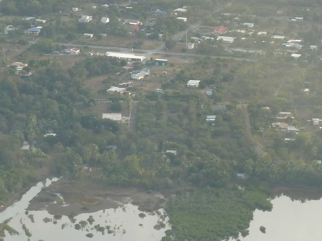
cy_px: 131
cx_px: 149
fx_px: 1888
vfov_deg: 7.3
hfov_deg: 9.7
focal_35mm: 203
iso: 160
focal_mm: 14.7
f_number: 4.3
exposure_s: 1/200
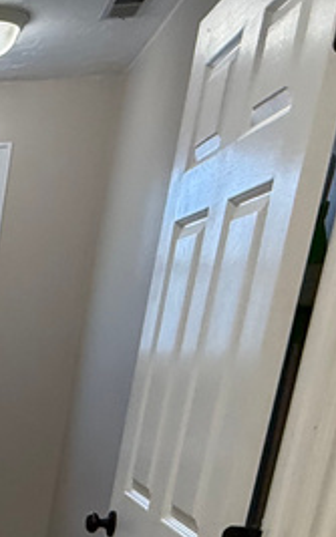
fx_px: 835
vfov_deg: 32.4
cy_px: 553
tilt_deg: -14.8
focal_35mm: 57
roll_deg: -2.0
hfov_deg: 16.6
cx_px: -354
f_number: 2.2
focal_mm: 2.22
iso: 320
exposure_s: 1/120
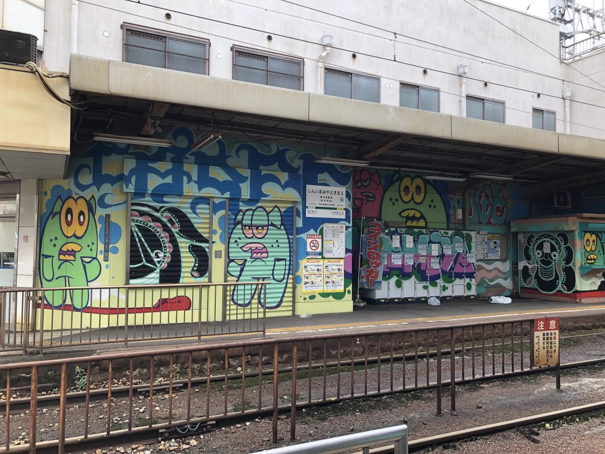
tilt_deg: +3.2
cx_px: 302
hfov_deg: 63.4
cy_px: 227
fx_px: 489
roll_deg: +0.1
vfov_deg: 49.7
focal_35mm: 28
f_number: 1.8
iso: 40
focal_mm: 4
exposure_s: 1/120
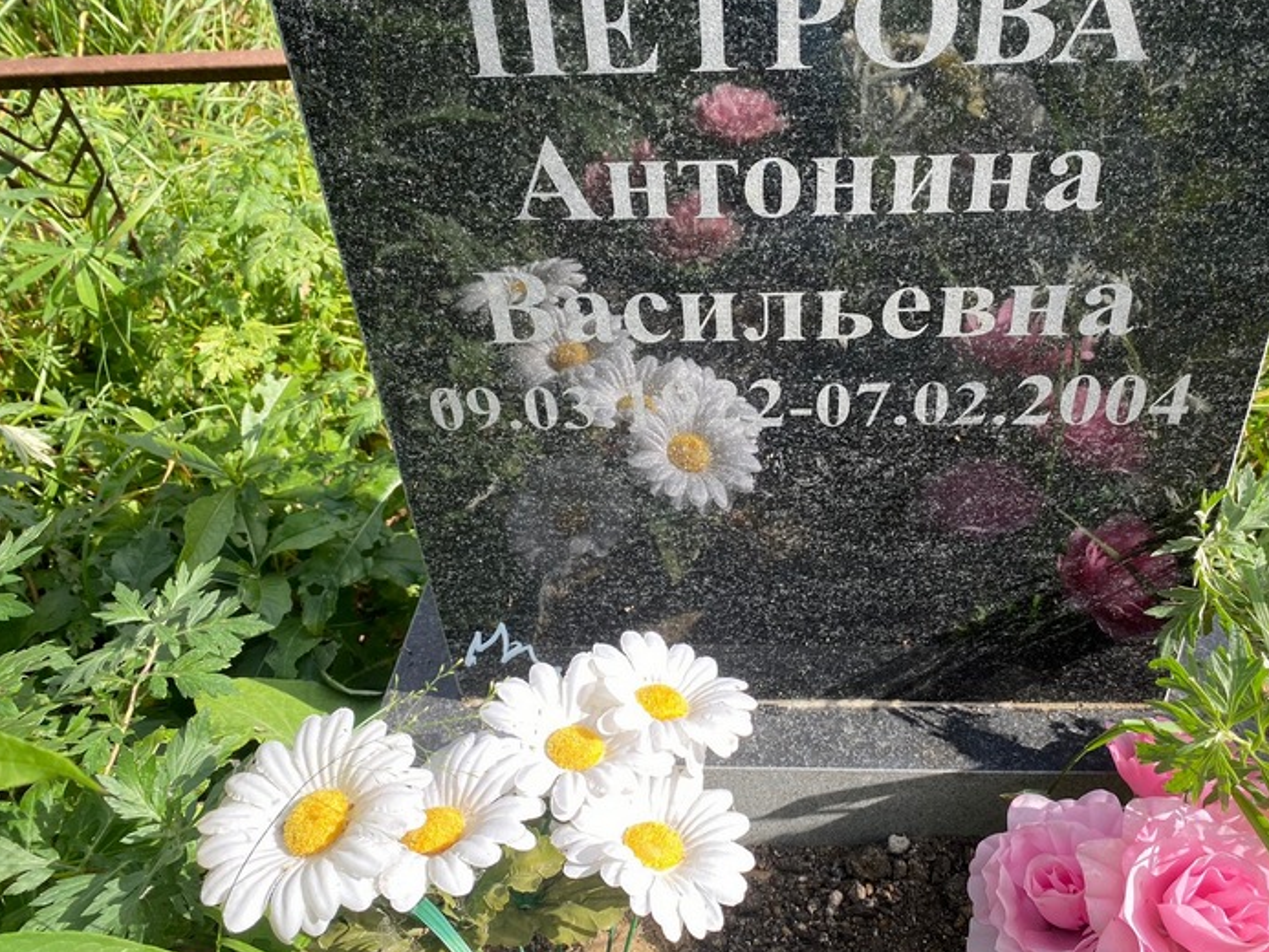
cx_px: 723
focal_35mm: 30
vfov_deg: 46.8
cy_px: 436
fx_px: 1100
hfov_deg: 59.7
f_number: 1.8
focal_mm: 4.25
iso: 32
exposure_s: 1/630
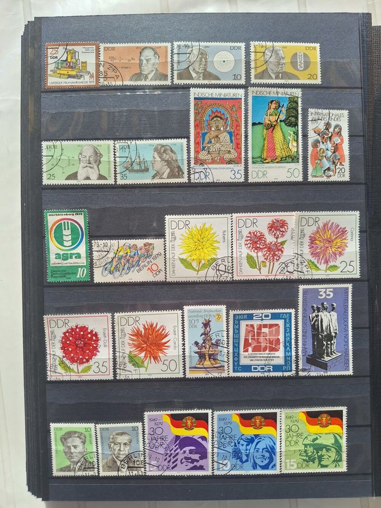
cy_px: 254
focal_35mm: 23
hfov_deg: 58.9
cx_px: 190
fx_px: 337
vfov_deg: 73.9
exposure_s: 1/2315
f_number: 1.8
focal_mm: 5.54
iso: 40
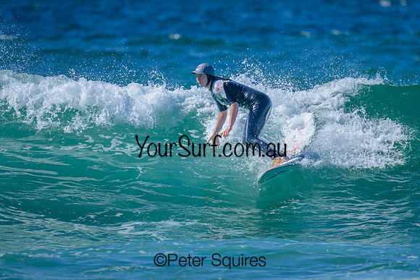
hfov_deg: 2.0
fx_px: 12142
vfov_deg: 1.3
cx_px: 273
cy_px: 116
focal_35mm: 1041
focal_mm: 800
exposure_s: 1/2000
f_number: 6.3
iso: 320
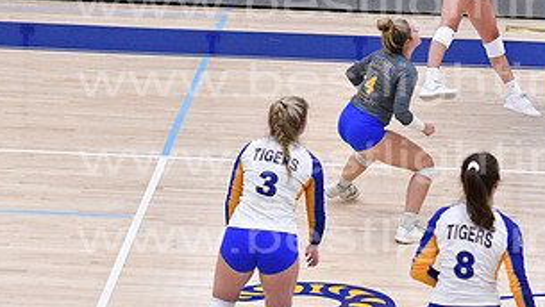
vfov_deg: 5.8
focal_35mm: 209
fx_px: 3022
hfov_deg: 10.3
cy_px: -33
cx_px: 482
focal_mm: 70
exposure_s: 1/1000
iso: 6400
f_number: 3.2
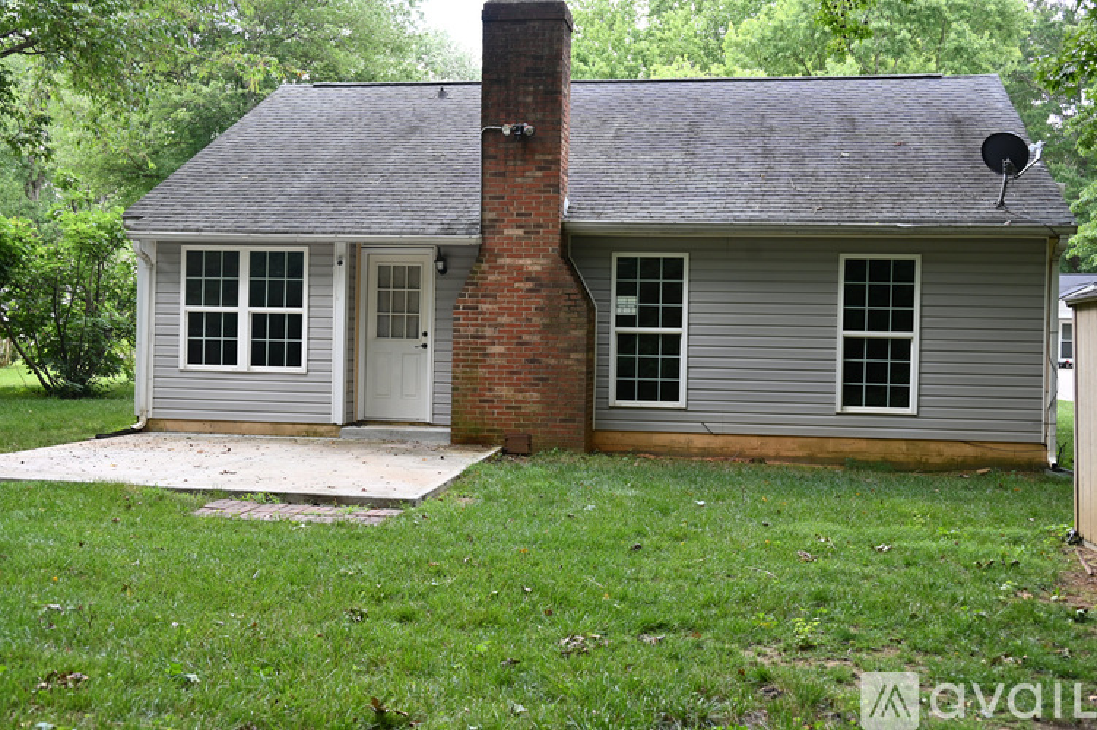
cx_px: 548
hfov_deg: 46.4
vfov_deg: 31.9
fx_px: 1279
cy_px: 365
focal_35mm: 42
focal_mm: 42
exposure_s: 1/200
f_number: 5
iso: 400
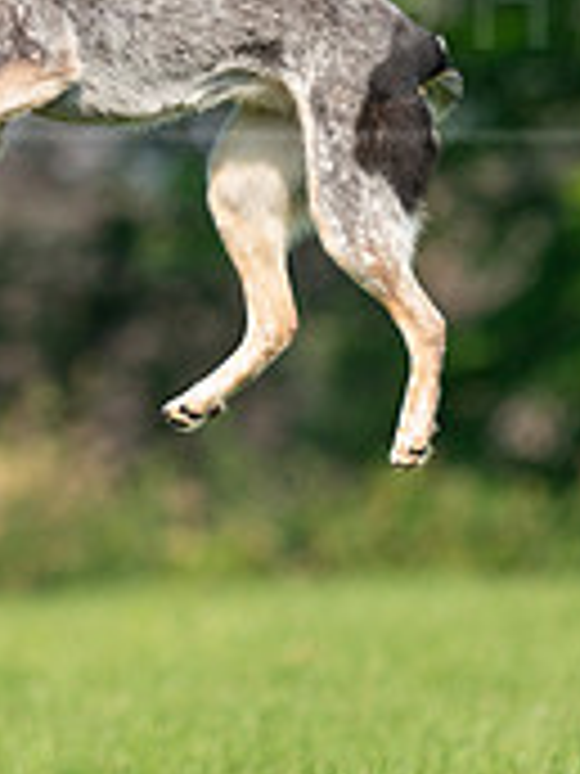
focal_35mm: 993
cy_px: 72
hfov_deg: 1.5
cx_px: 22
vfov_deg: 2.0
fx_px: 22184
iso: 1250
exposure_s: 1/4000
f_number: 6.3
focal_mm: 394
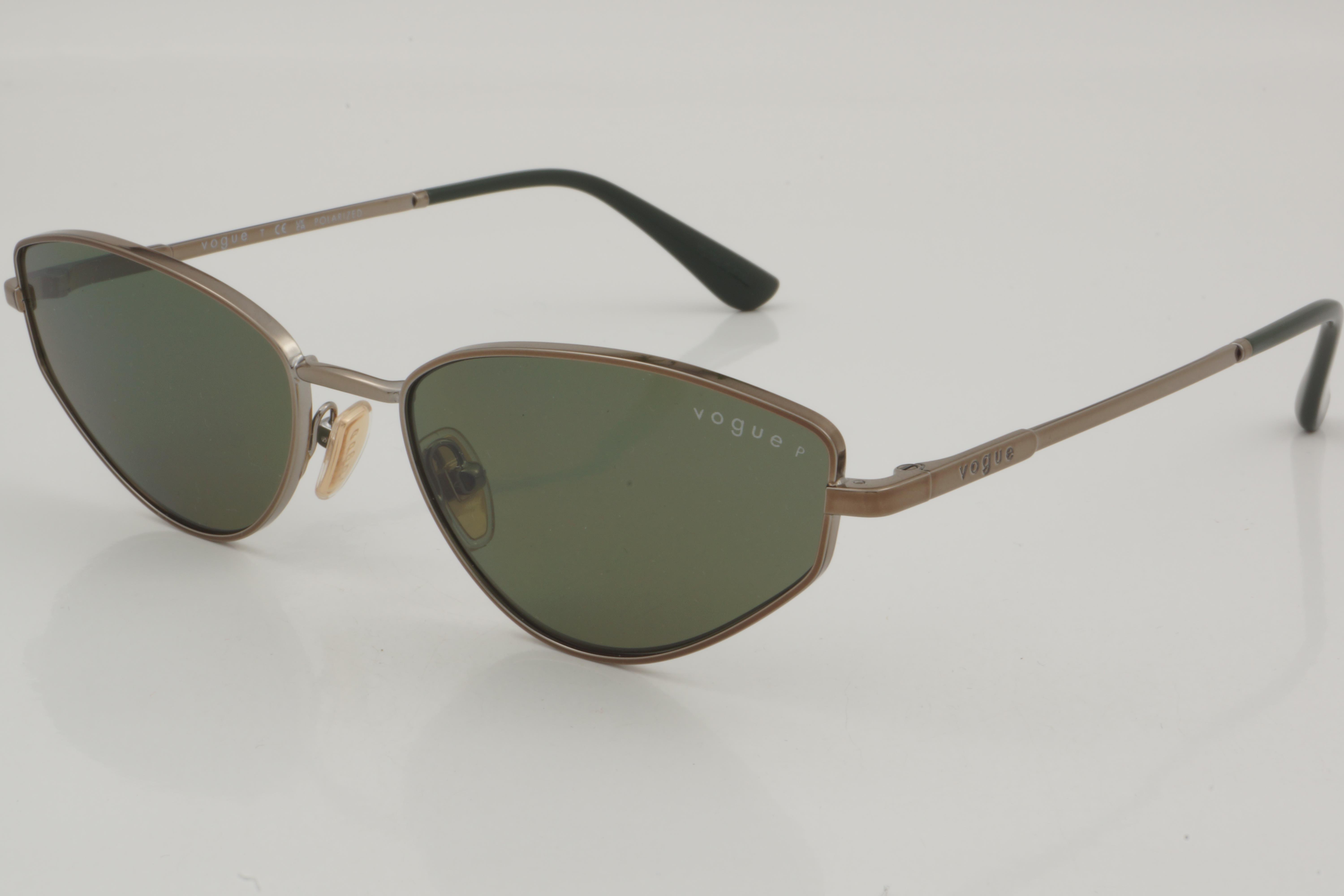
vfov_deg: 16.6
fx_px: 3080
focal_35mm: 82
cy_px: 448
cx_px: 672
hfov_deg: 24.6
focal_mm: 55
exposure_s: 1/3
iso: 100
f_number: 32
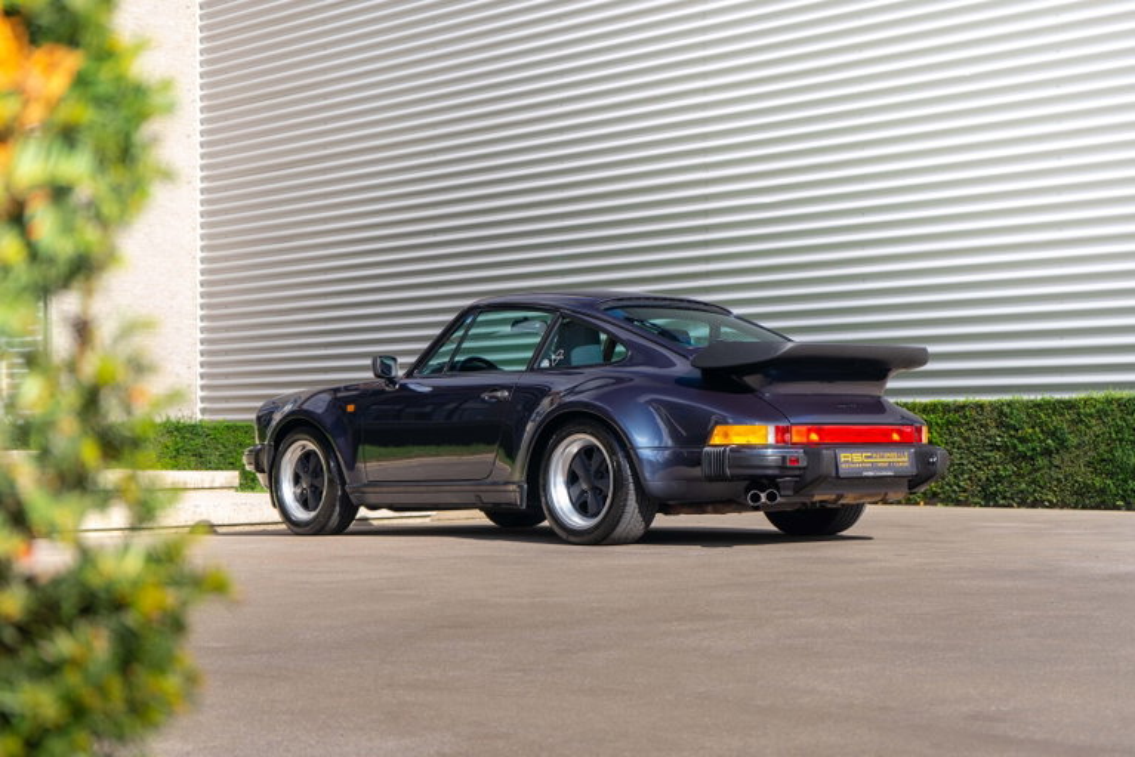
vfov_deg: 21.6
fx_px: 1987
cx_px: 568
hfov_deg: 31.9
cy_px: 378
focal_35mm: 63
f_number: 5.6
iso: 50
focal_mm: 63
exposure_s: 1/80
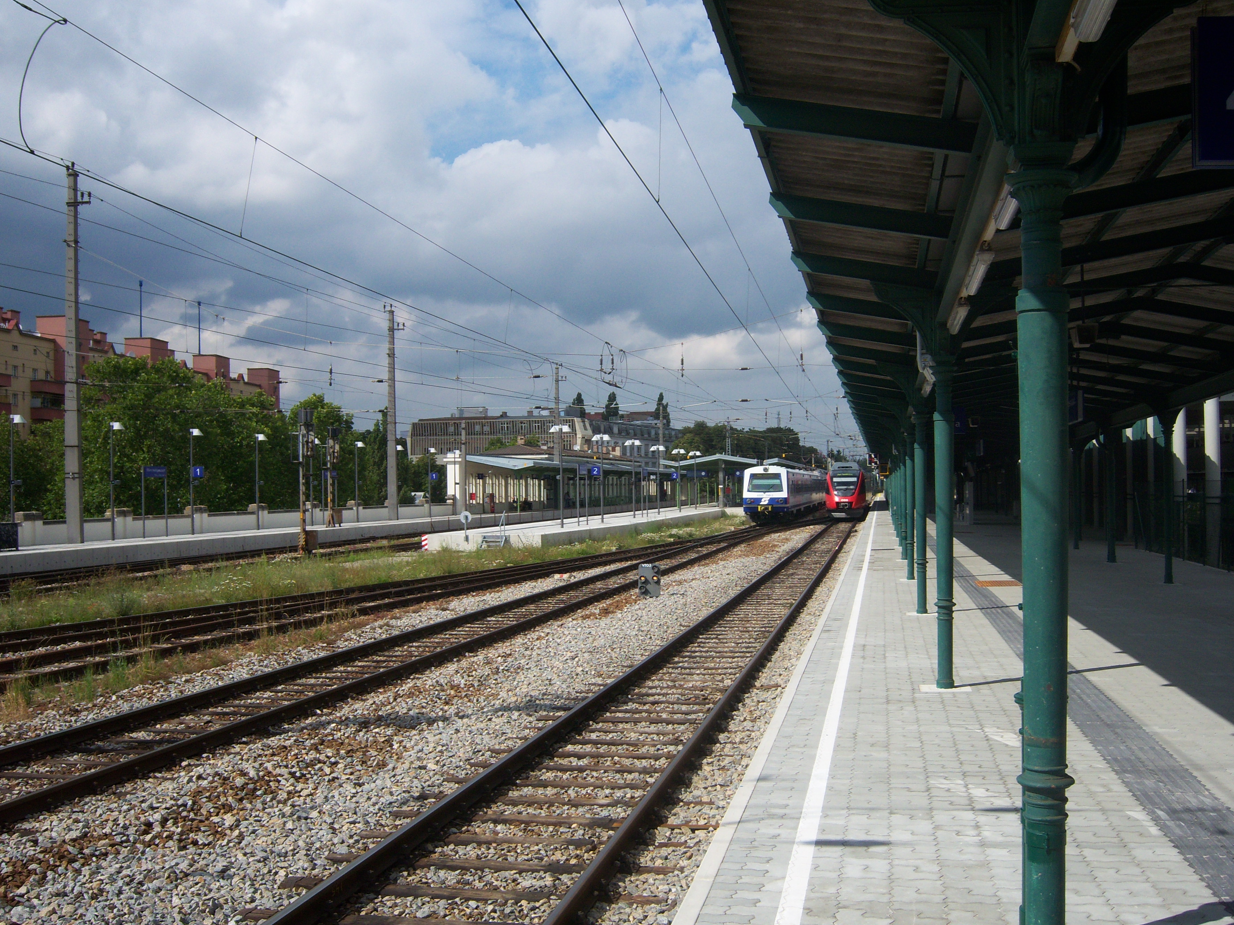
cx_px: 619
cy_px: 470
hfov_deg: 50.1
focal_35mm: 37
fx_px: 1319
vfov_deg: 38.7
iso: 80
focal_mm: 7.5
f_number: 4.8
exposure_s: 1/800
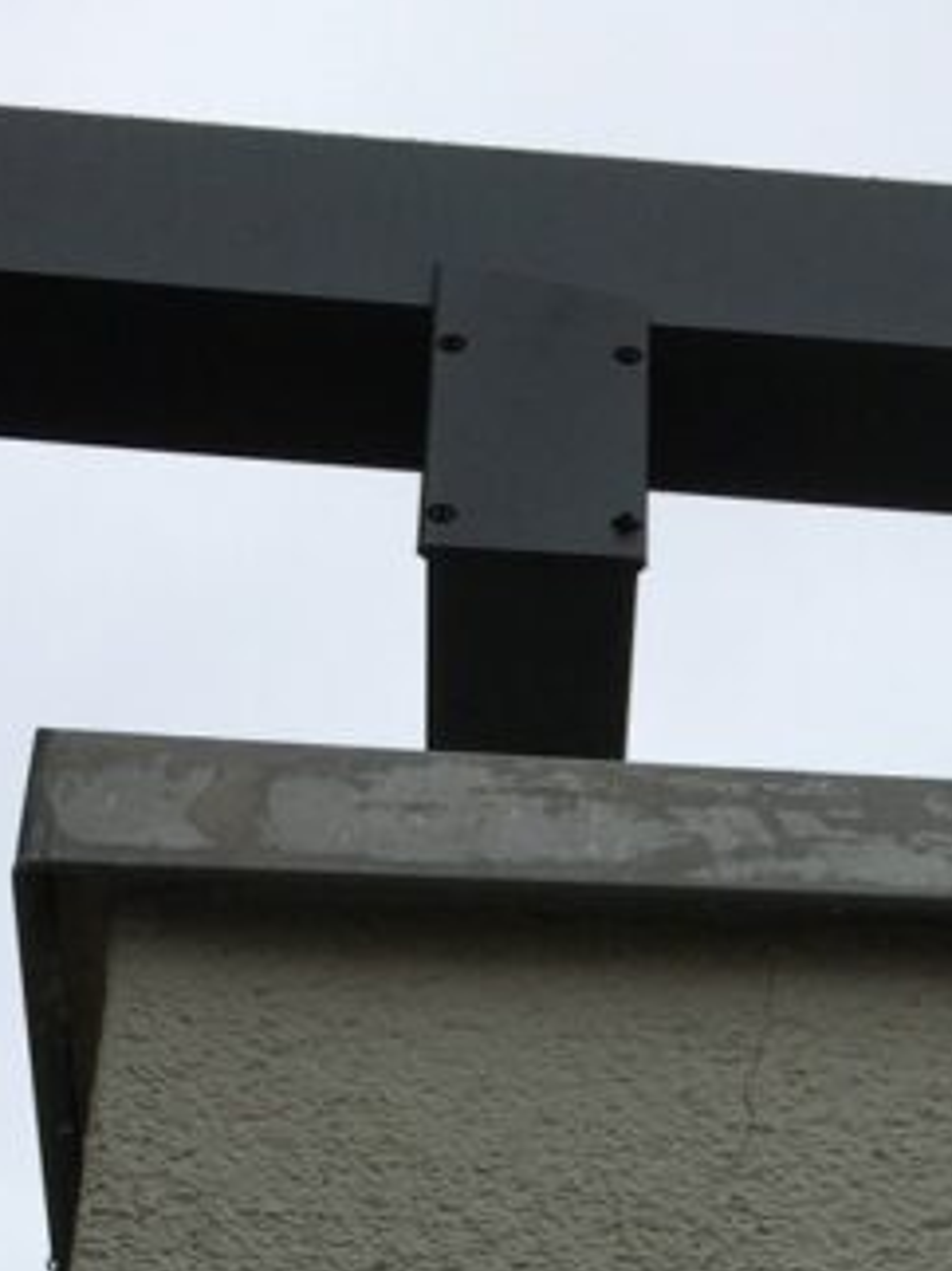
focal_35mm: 92
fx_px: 3376
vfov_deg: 19.2
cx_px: 669
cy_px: 1794
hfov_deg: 16.0
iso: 25
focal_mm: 4.15
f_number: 2.2
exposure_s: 1/1166
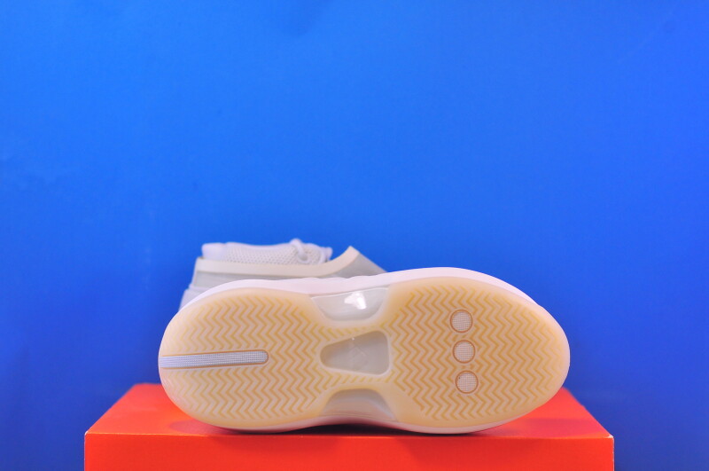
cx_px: 354
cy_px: 236
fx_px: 1475
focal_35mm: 75
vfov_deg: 18.1
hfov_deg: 27.0
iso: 250
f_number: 2.5
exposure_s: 1/320
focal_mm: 50
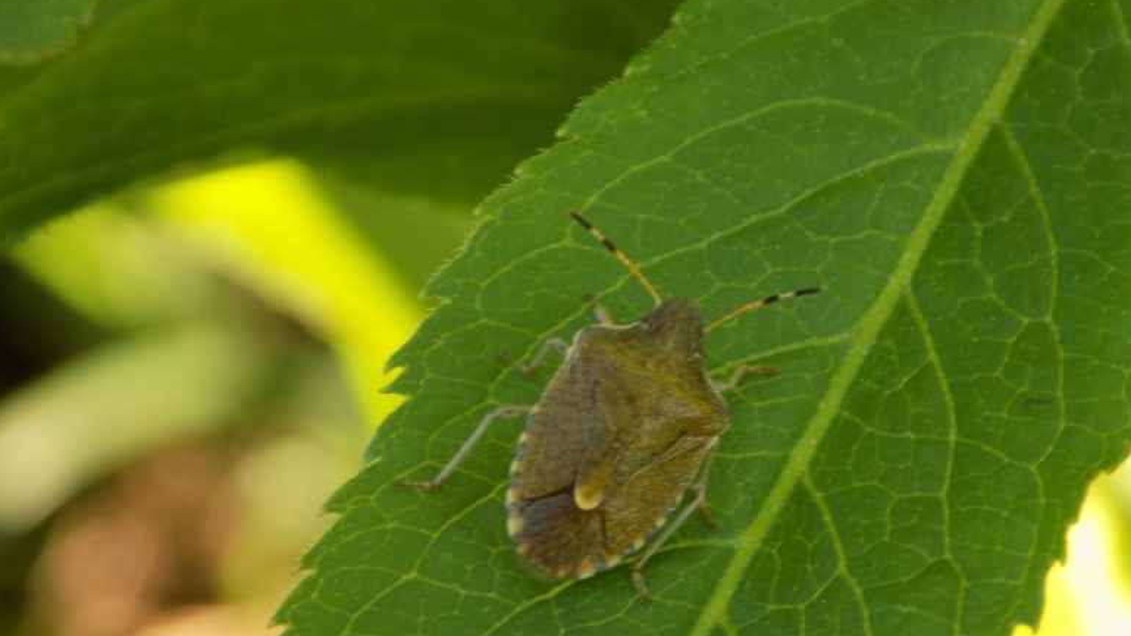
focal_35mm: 186
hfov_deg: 11.6
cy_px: 414
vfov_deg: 6.5
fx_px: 5578
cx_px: 621
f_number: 5.2
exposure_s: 1/40
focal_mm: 27.3
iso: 80
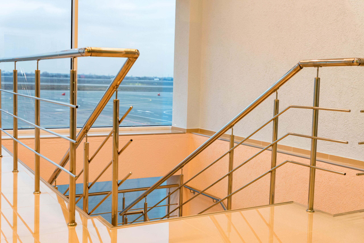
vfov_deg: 28.1
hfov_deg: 41.1
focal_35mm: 48
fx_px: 485
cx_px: 182
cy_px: 122
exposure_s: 1/200
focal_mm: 48
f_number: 4
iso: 1600
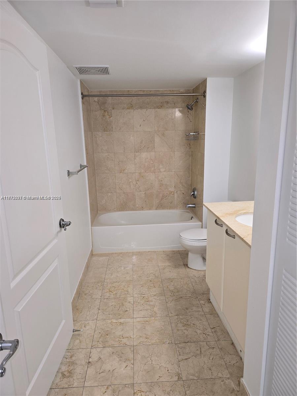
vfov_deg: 73.9
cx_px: 148
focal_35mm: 23
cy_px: 198
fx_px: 263
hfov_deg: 58.9
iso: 80
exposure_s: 1/60
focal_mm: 6.3
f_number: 1.7
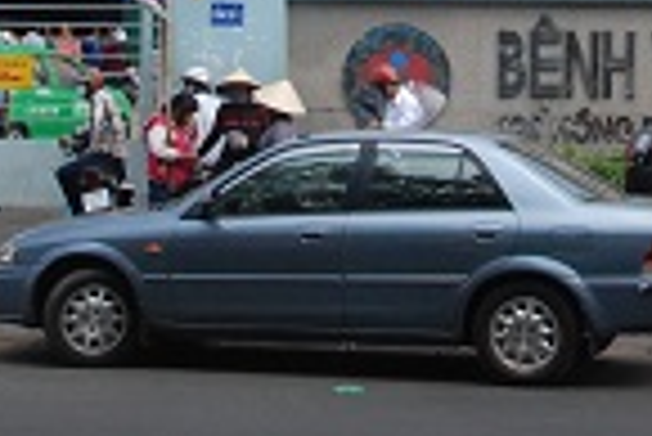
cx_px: 405
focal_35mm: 117
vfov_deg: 11.4
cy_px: -184
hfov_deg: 17.5
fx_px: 2113
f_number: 11
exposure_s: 1/500
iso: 800
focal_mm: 25
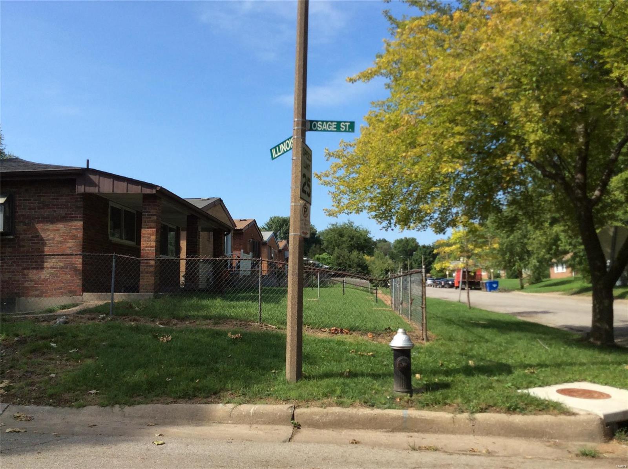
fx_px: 579
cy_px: 234
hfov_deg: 56.9
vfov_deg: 44.0
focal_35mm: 32
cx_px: 314
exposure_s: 1/1144
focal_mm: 3.3
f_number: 2.4
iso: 32
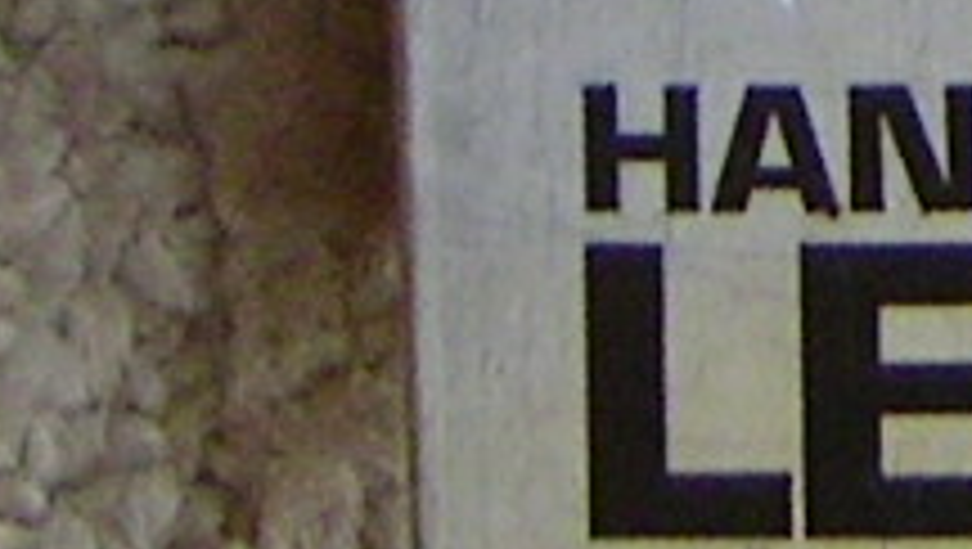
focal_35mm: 290
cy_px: -1606
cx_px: 1904
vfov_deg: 4.0
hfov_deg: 7.2
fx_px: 7482
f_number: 2.8
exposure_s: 1/44.2
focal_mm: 5.6
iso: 100
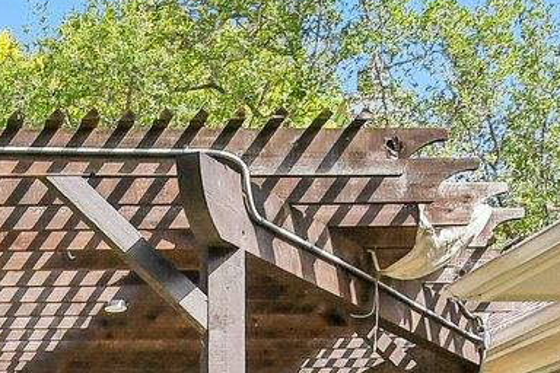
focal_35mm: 80
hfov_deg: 23.7
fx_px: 1244
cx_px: -61
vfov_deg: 15.9
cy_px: 530
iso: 400
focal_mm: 10
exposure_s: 1/250
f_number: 8
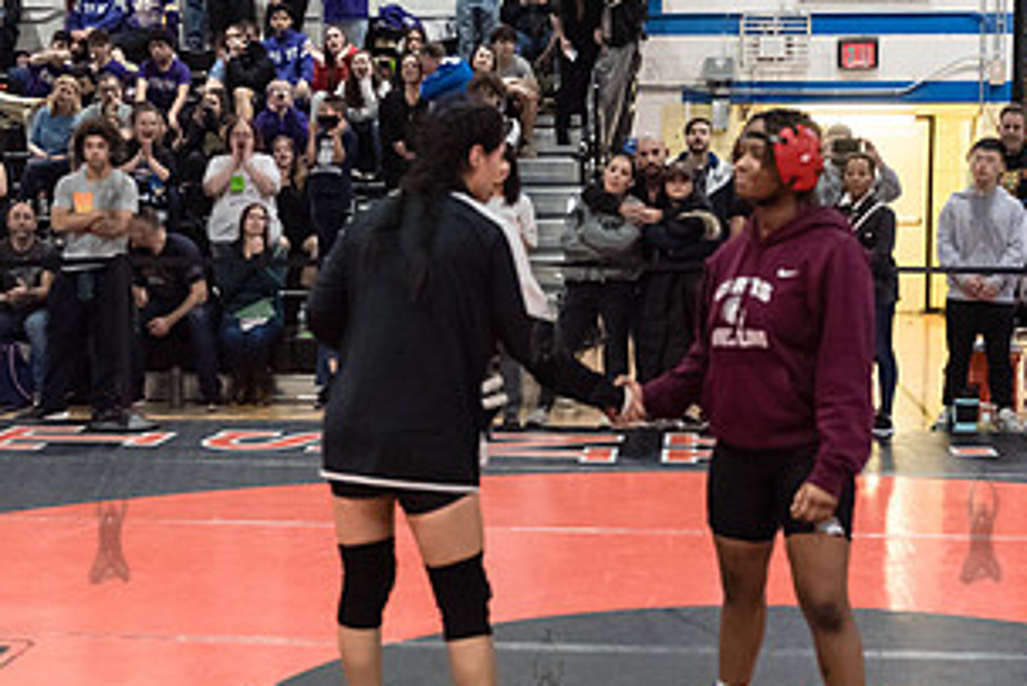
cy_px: 360
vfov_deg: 22.3
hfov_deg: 32.9
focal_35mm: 61
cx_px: 544
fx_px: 1741
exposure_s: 1/320
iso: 8000
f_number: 3.2
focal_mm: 32
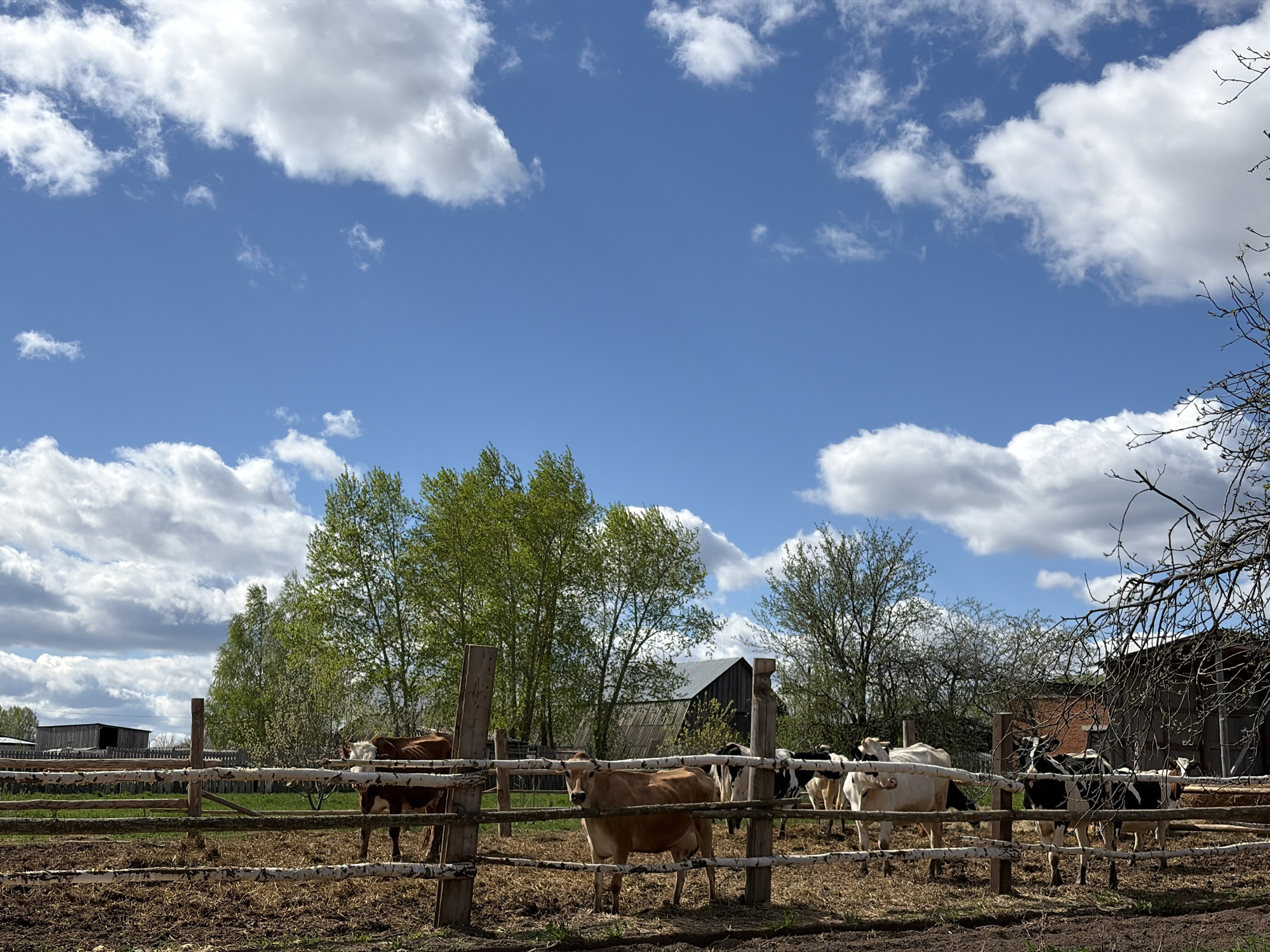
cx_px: 635
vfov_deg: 28.0
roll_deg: -1.9
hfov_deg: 36.8
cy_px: 476
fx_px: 1908
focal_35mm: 52
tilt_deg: +11.0
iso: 40
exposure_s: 1/6369
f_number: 1.6
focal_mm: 5.96
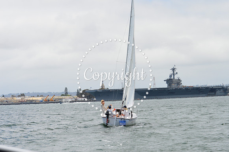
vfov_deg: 16.5
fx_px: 524
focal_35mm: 82
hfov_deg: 24.6
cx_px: 114
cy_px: 76
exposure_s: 1/500
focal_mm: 55
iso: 280
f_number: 11
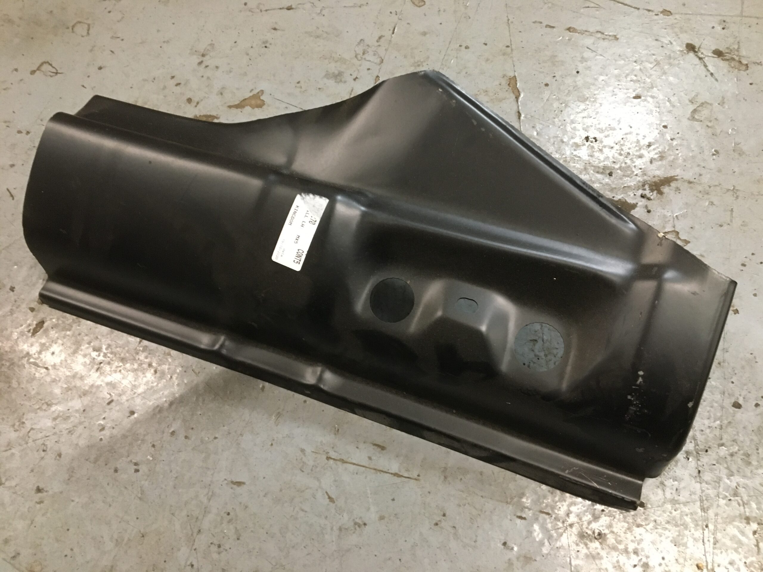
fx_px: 639
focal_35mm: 29
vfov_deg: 48.2
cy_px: 286
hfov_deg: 61.7
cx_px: 382
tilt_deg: -63.9
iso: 400
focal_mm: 4.15
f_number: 2.2
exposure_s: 1/17
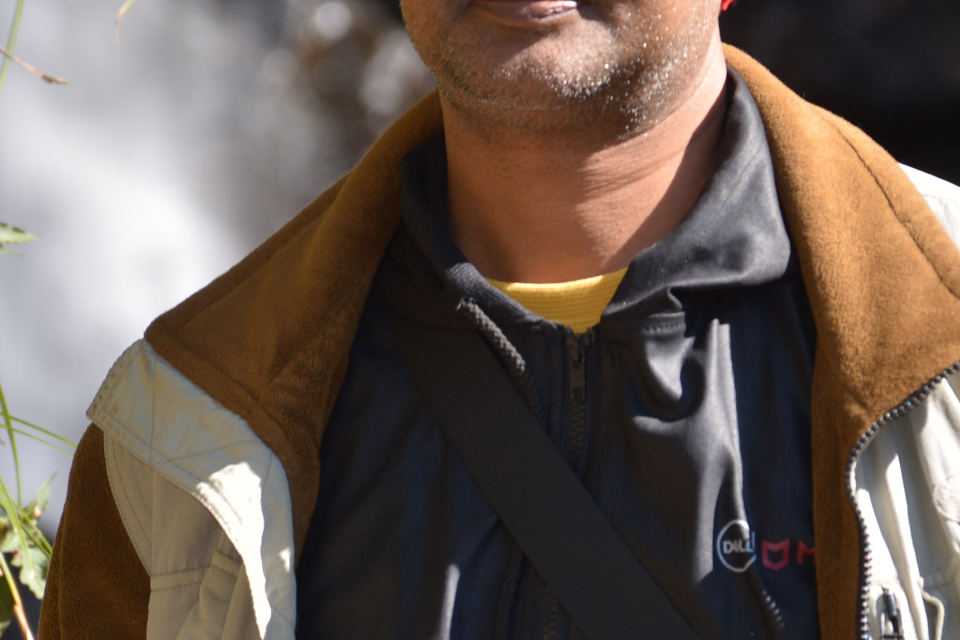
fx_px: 13548
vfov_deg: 2.7
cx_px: 566
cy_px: 233
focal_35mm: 508
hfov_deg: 4.1
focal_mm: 140
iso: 125
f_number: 5.6
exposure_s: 1/200
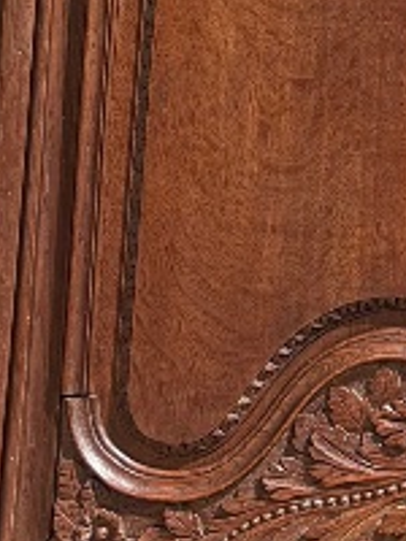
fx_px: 2440
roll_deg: -1.6
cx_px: 793
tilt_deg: +14.4
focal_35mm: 156
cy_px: -530
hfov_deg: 9.0
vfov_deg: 11.5
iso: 50
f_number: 1.6
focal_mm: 5.96
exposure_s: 1/1239
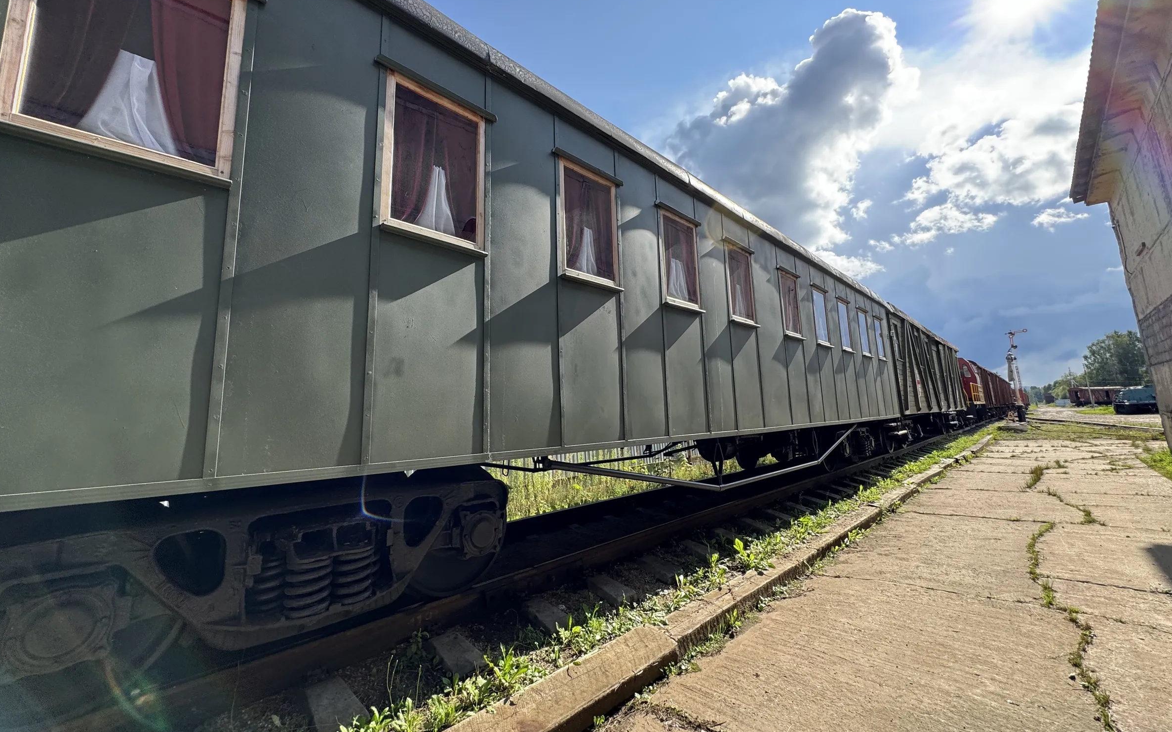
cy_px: 342
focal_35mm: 15
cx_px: 581
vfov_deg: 74.7
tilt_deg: +11.2
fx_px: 479
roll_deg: +2.2
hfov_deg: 101.5
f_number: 2.2
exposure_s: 1/453
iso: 40
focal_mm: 2.22
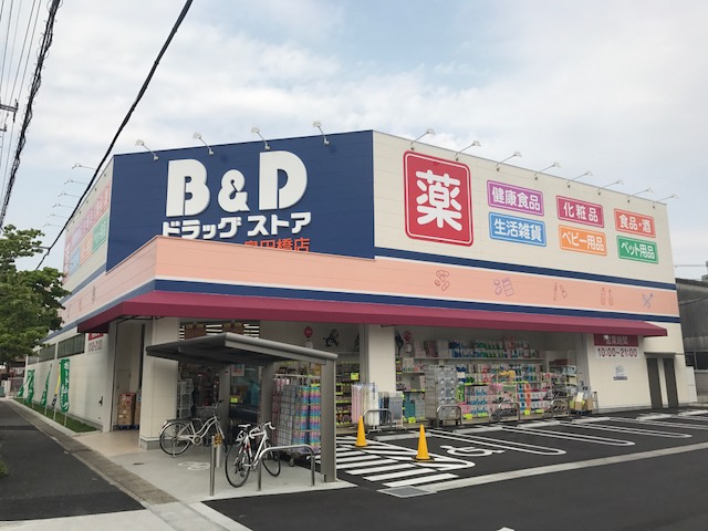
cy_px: 266
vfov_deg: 49.7
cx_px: 354
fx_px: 573
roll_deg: +0.5
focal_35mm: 28
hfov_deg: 63.4
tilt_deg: +10.6
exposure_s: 1/2591
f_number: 1.8
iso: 20
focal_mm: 3.99
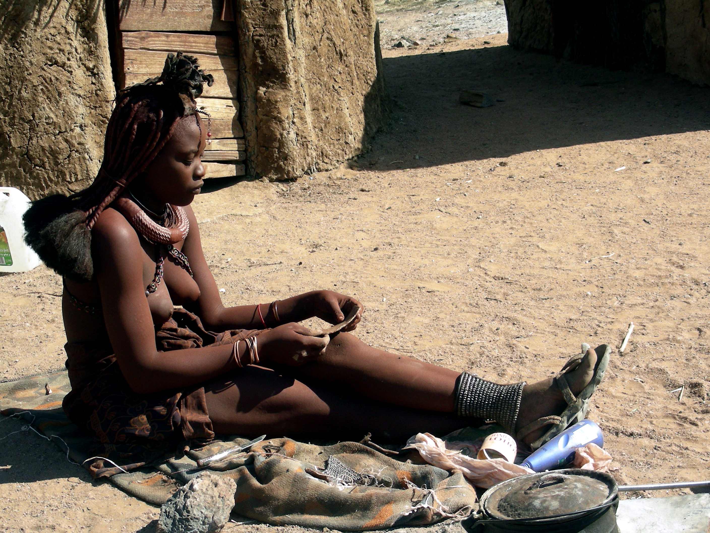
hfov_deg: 30.7
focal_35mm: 63
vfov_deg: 23.3
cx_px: 355
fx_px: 1292
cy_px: 266
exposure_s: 1/406
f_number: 4
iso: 50
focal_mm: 10.5
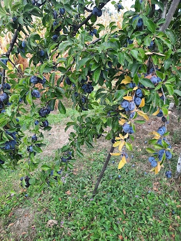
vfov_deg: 69.4
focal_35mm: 25
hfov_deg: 54.9
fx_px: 174
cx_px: 90
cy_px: 120
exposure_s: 1/100
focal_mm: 4.6
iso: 50
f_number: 2
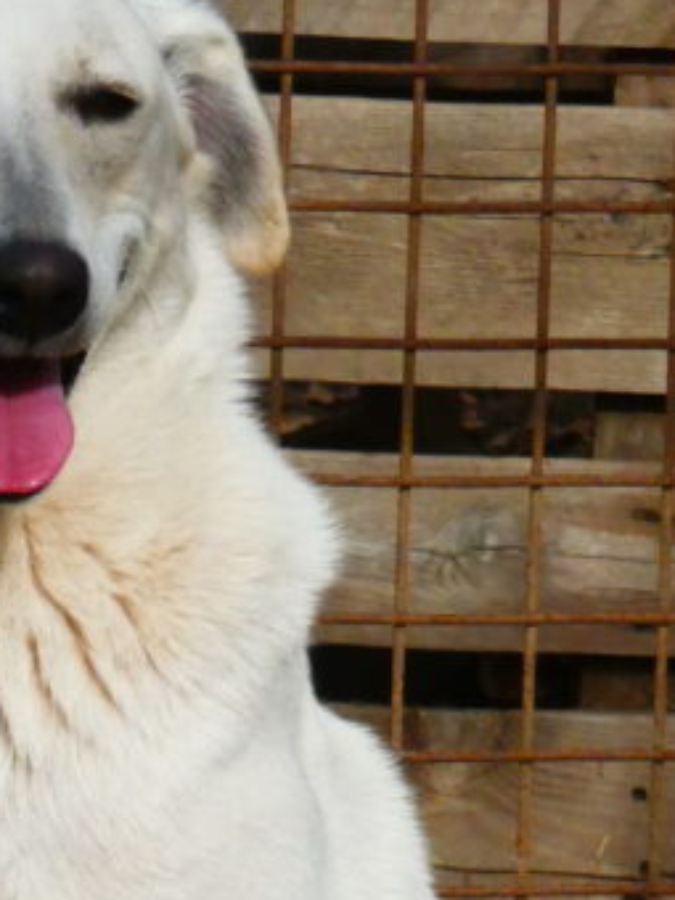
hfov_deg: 1.9
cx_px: 138
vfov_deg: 2.5
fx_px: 20748
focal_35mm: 798
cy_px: 881
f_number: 5.6
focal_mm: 47.5
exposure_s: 1/1300
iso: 320
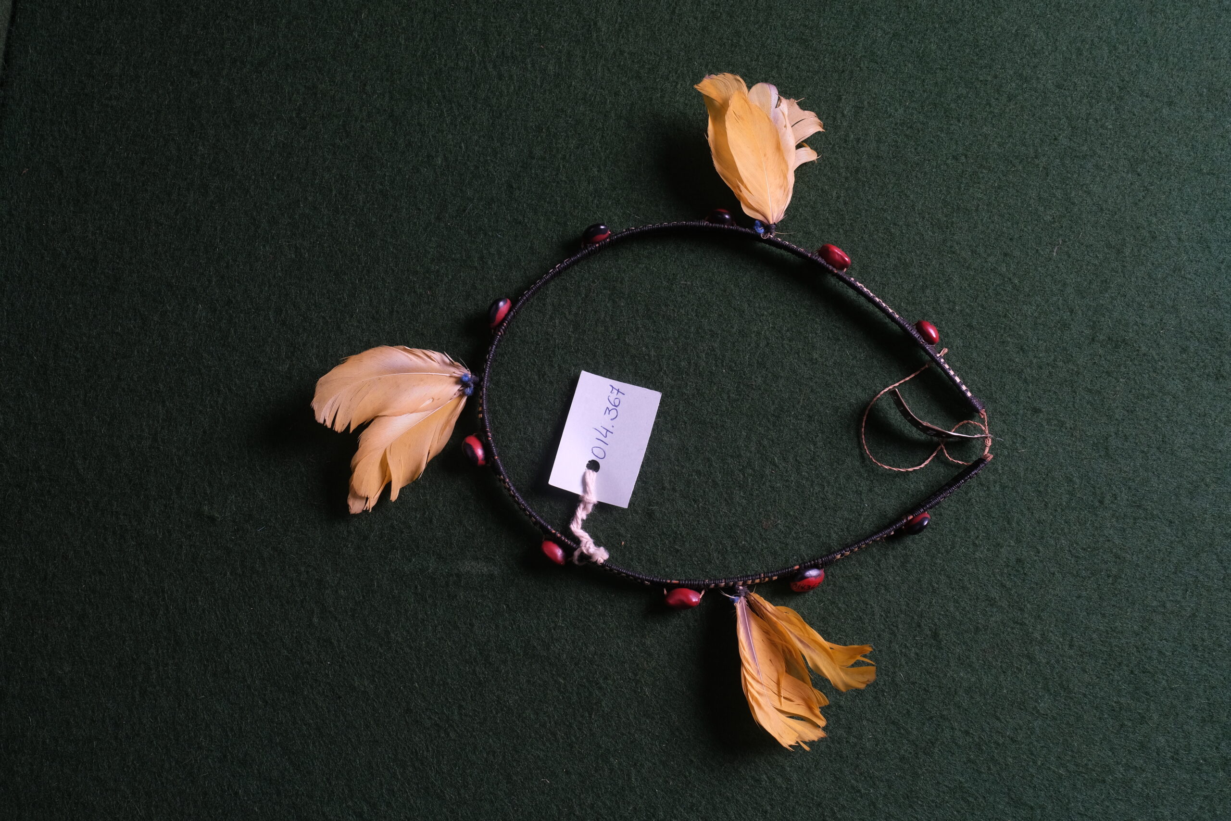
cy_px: 410
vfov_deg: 40.0
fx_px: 1128
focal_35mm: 33
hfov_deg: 57.2
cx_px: 616
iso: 400
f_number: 8
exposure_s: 1/100
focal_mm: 22
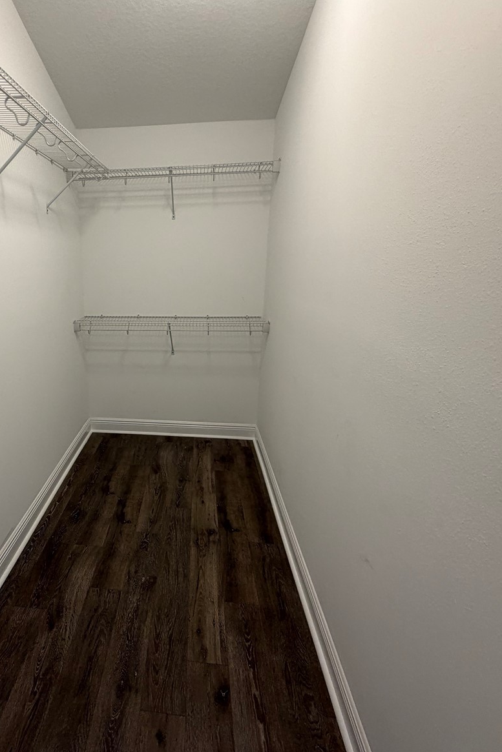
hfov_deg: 59.4
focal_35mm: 20
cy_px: 367
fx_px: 418
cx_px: 141
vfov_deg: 84.0
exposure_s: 1/120
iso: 160
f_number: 2.2
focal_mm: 2.22
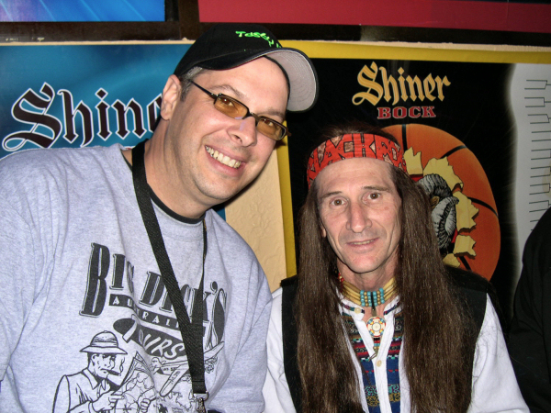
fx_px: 605
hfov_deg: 49.0
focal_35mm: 38
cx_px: 276
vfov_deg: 37.7
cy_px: 206
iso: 100
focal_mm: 8
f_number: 2.8
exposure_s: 1/60
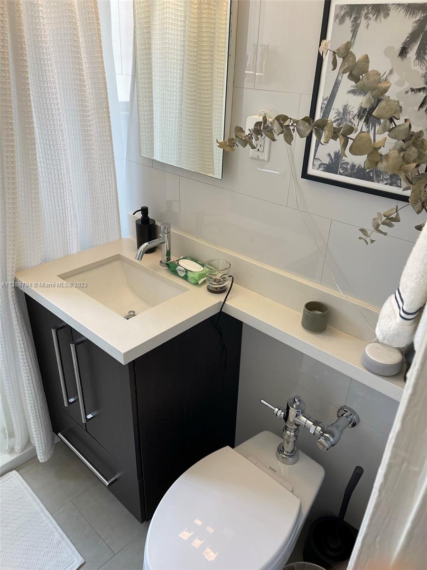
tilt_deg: -28.5
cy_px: 285
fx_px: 428
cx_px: 214
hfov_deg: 53.1
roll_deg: -2.2
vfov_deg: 67.3
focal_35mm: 26
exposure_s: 1/120
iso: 125
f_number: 1.6
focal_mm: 5.1
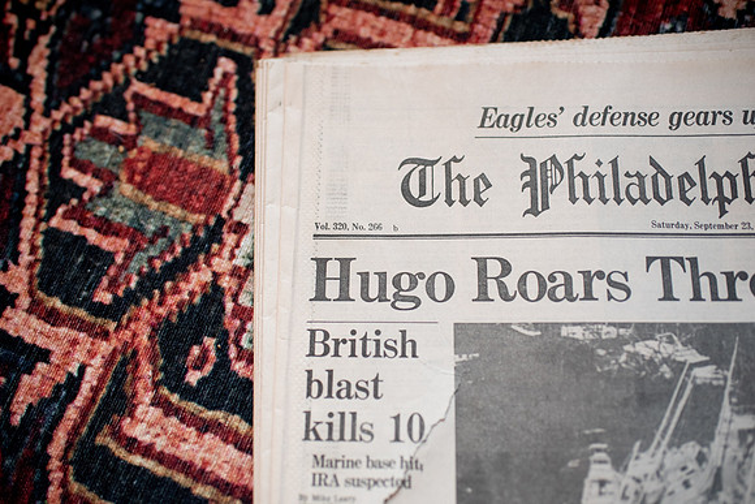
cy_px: 252
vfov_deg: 37.9
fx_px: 734
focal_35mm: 35
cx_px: 378
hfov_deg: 54.4
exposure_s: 1/200
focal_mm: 35
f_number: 2.2
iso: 2000
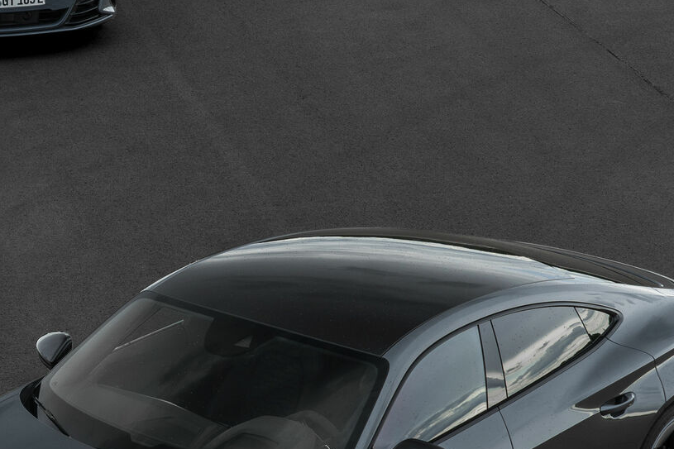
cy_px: 177
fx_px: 2845
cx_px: -213
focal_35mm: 152
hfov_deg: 13.0
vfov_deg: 9.0
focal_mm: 43
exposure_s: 1/25
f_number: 10
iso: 160
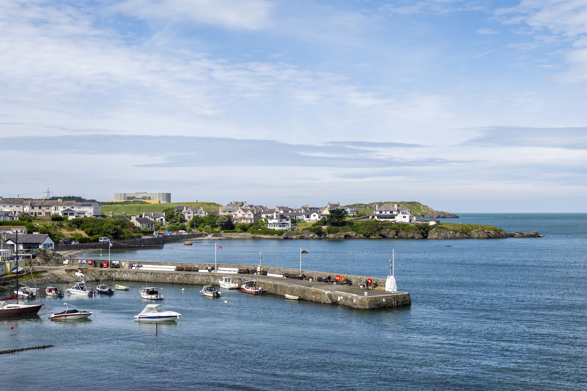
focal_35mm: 48
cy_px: 196
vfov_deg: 28.1
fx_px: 783
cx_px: 294
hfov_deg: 41.1
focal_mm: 48
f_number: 9
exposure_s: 1/500
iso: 125
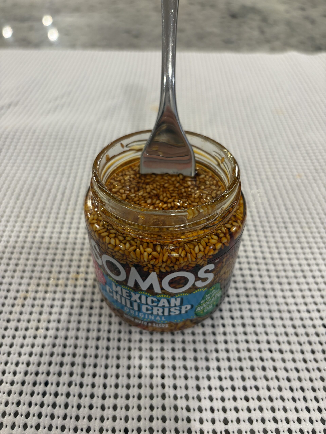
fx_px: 326
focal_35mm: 26
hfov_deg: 53.1
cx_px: 163
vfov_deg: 67.3
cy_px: 217
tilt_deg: -43.4
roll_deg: -2.6
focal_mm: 5.96
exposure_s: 1/60
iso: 125
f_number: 1.6
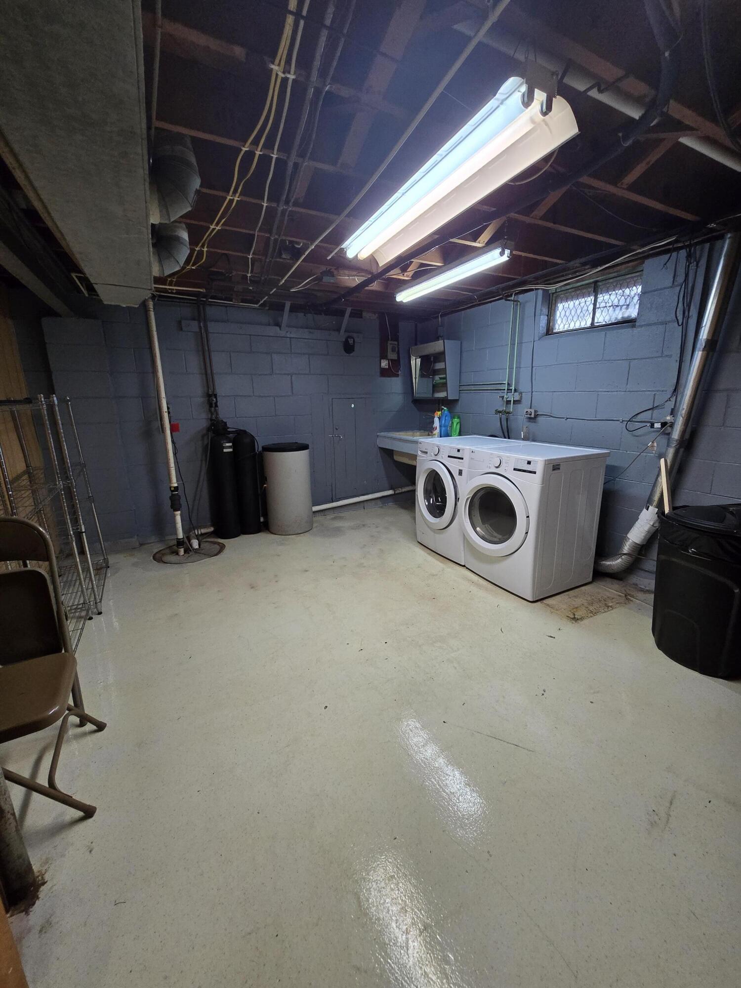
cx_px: 370
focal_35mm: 13
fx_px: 371
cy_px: 494
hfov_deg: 89.9
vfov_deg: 106.2
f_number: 2.2
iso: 320
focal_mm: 2.2
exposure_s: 1/60
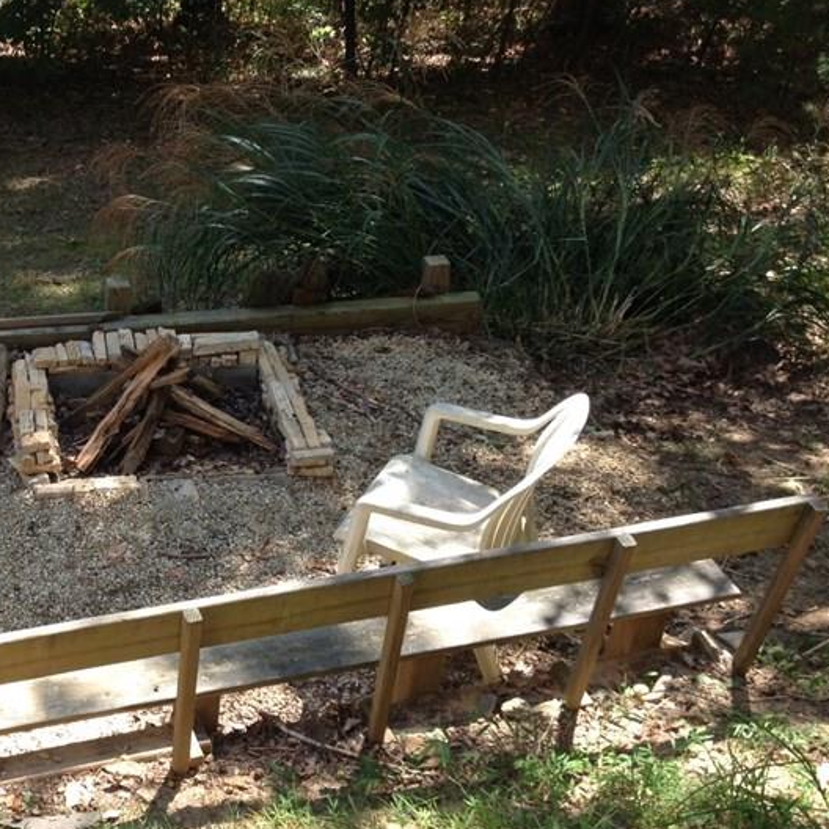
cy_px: 410
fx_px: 1626
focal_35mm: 60
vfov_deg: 28.6
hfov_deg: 27.9
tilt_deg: -37.8
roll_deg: -1.7
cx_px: 137
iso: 50
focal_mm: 4.28
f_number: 2.4
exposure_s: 1/246
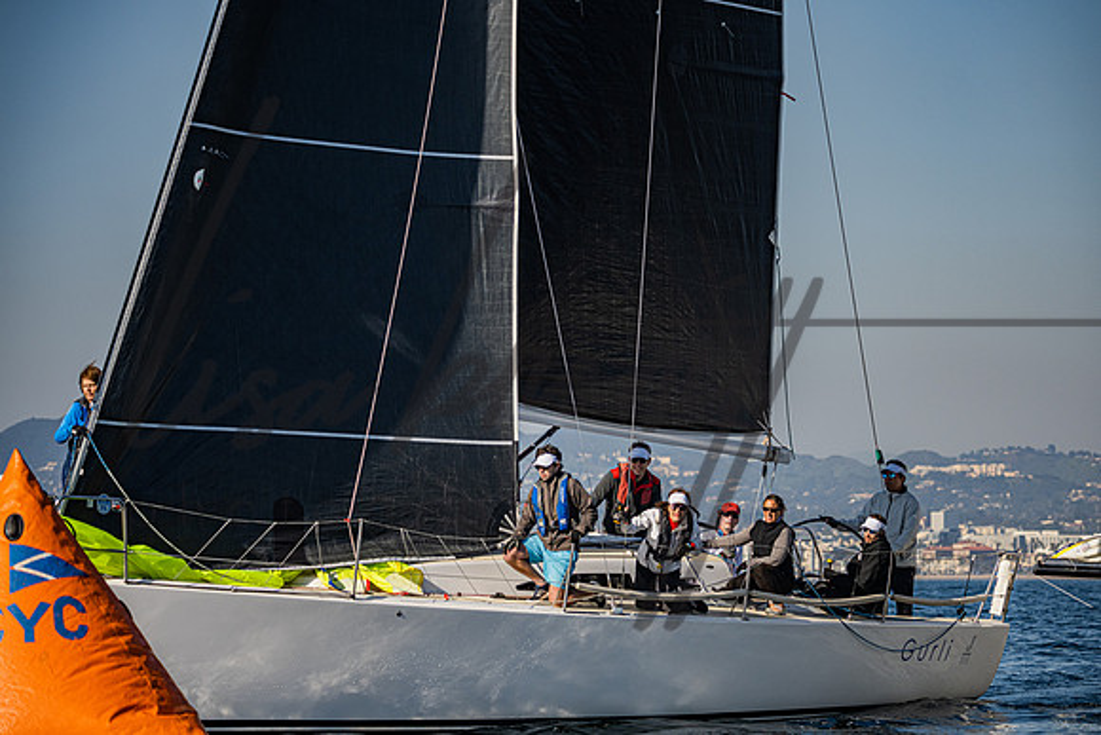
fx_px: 4863
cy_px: 368
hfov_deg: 12.9
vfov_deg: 8.6
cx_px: 558
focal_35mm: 159
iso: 400
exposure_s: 1/6400
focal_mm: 155
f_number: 4.8
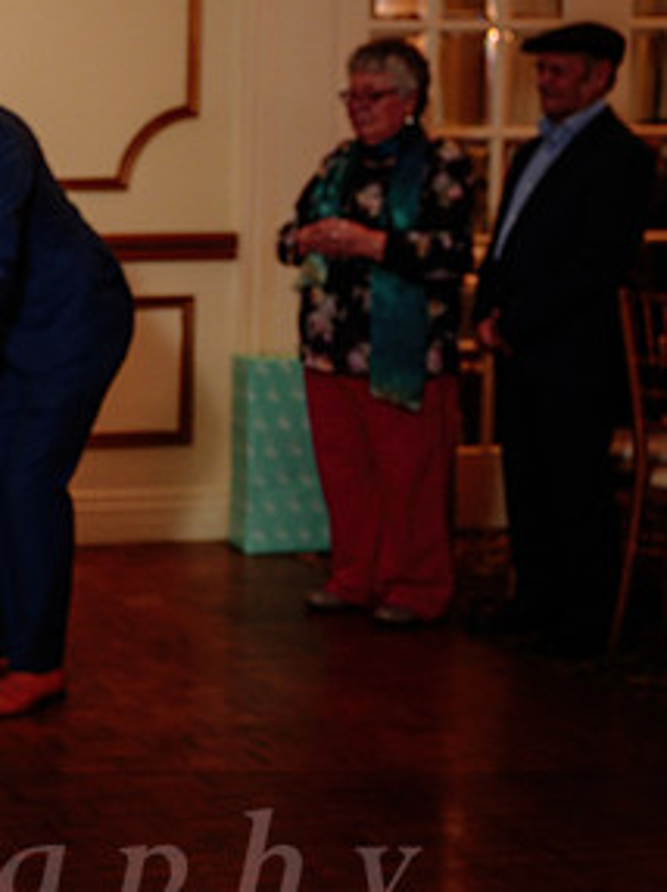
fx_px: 1930
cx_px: -375
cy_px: 352
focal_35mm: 75
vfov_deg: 26.0
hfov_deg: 17.4
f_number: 4.5
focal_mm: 32.5
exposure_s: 1/200
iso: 500
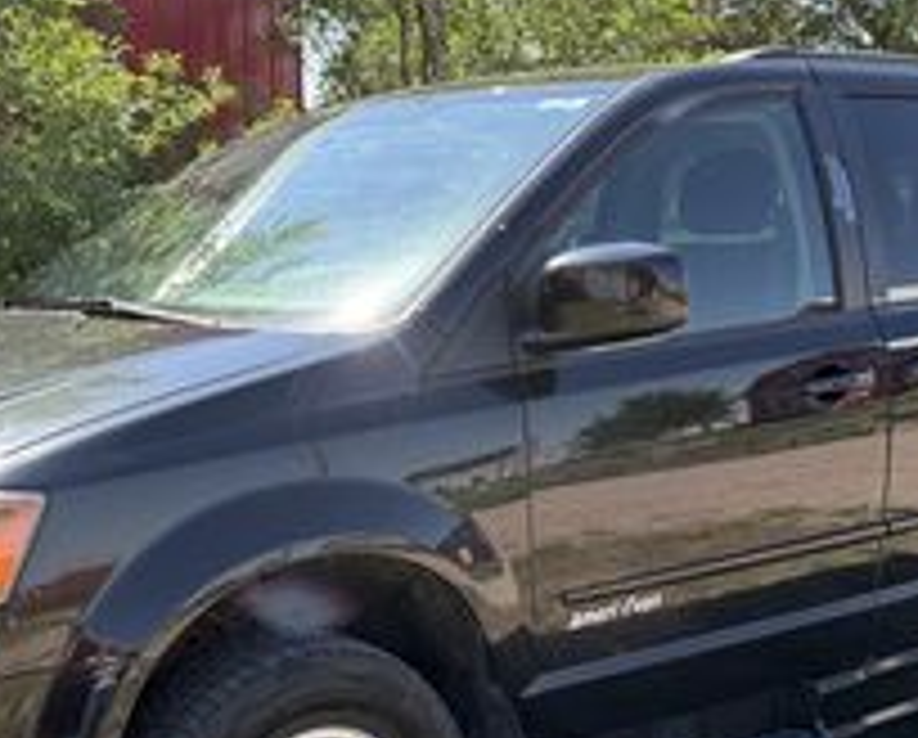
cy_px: 459
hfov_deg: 33.9
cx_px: 328
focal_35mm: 55
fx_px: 1497
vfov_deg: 27.6
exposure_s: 1/1361
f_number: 1.78
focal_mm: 6.76
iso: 100
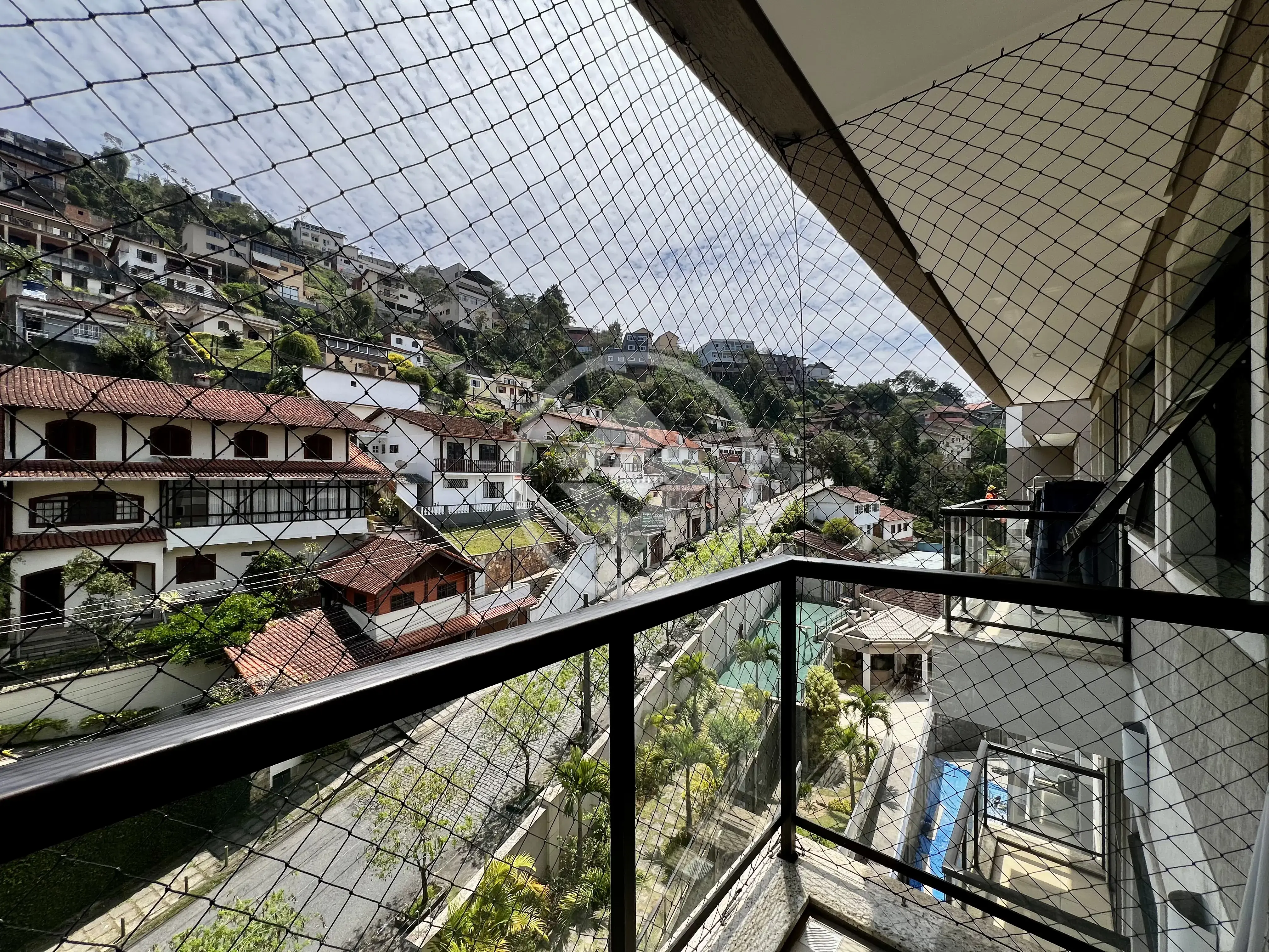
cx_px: 634
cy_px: 476
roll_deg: +0.1
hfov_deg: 106.2
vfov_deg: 89.9
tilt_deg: +0.4
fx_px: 477
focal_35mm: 13
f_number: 1.8
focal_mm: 1.57
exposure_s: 1/1508
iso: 32
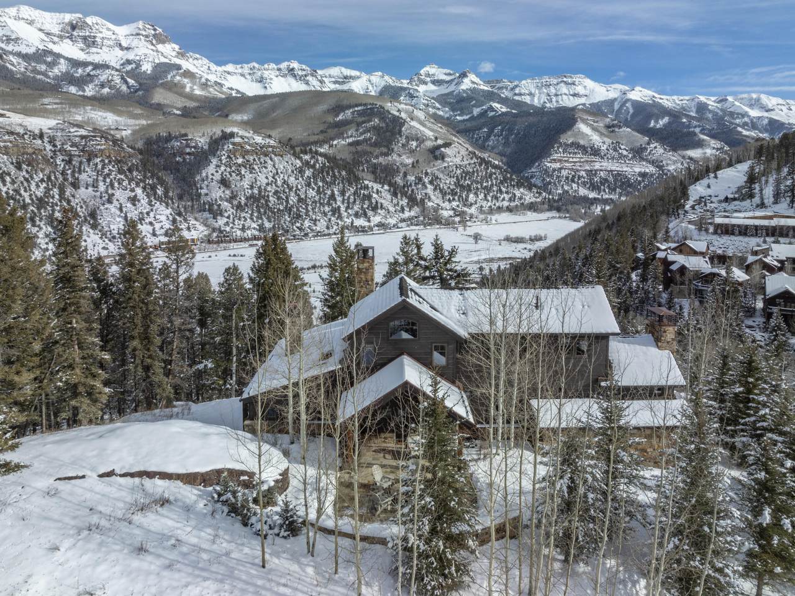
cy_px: 298
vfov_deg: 56.8
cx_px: 398
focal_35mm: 24
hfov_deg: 71.6
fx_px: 551
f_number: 11
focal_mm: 12.29
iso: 100
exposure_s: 1/400
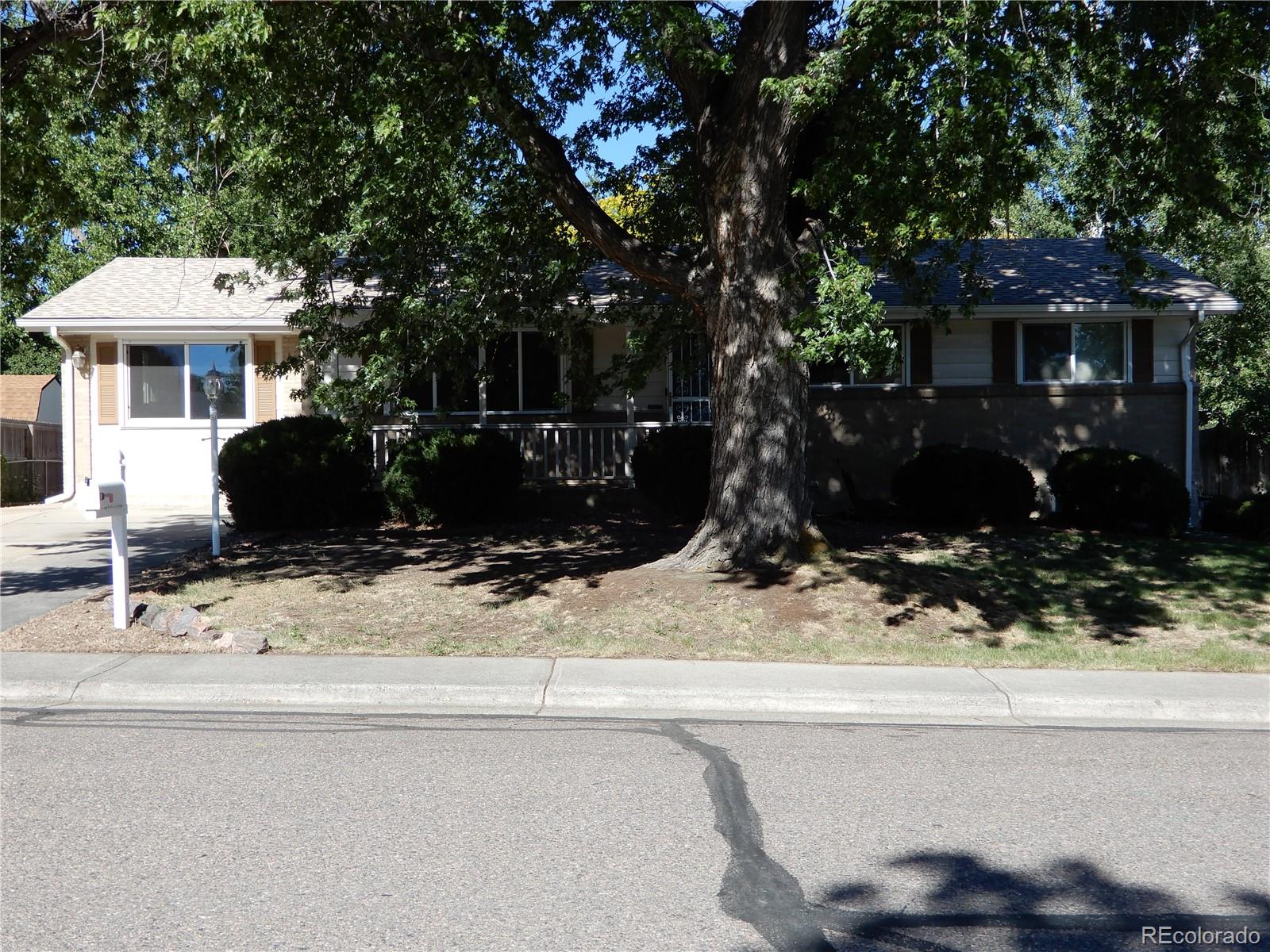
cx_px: 635
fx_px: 1541
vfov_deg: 34.3
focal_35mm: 42
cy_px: 476
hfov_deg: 44.8
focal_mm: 7.5
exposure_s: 1/400
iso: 80
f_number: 4
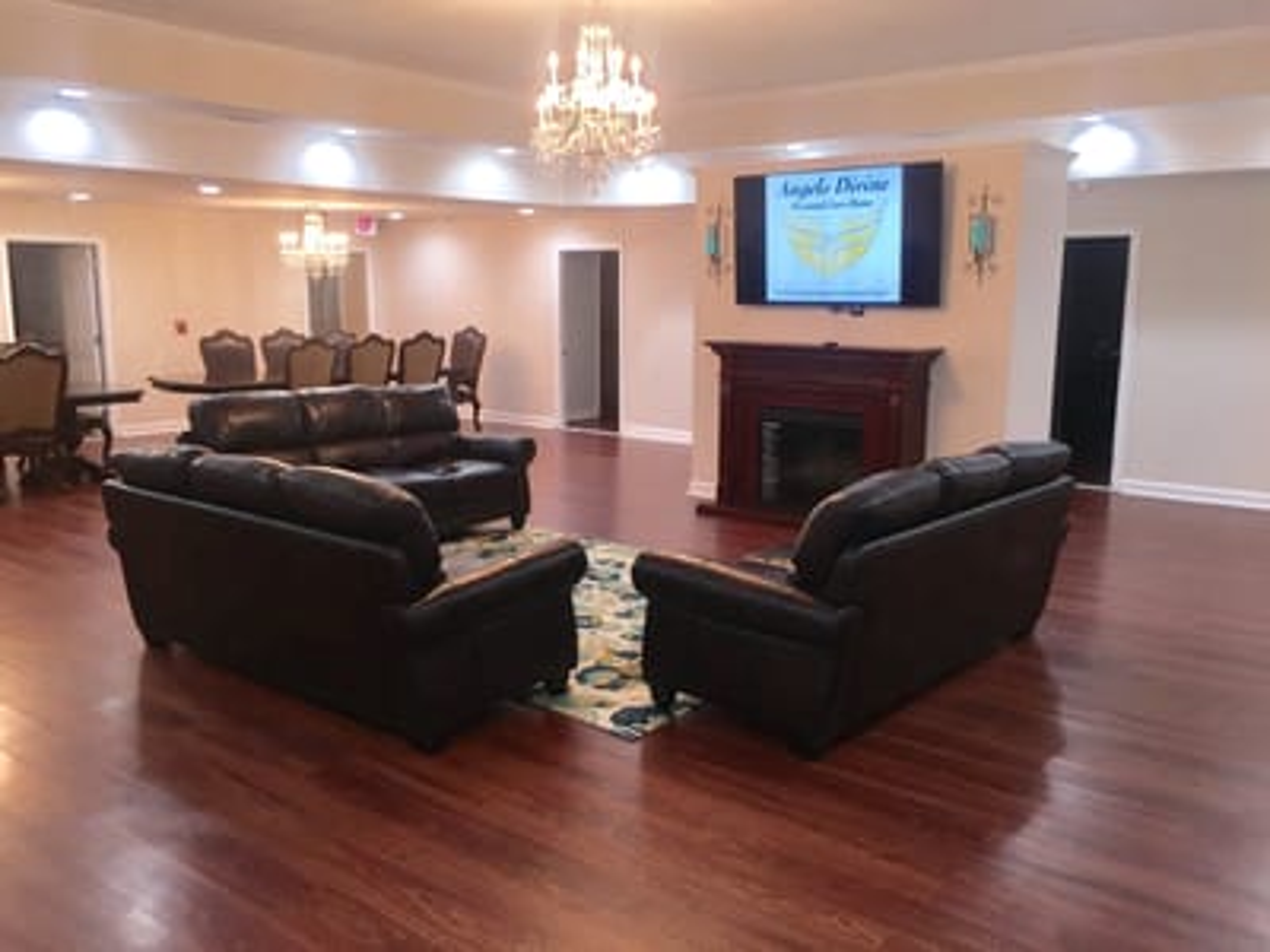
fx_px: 1064
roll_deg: +1.0
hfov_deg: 61.7
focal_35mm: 29
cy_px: 476
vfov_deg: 48.2
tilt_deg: -9.8
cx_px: 635
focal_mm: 4.15
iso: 50
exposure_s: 1/30
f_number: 2.2
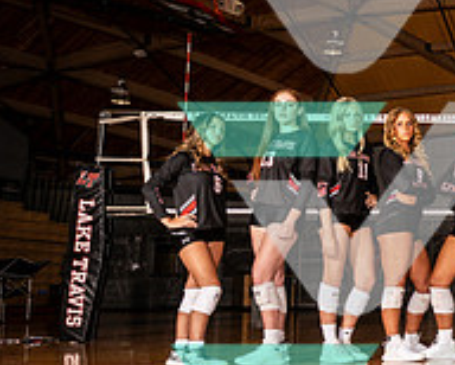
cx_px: 685
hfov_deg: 22.7
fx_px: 917
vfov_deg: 22.5
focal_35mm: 68
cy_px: 209
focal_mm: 24
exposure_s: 1/250
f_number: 11
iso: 250
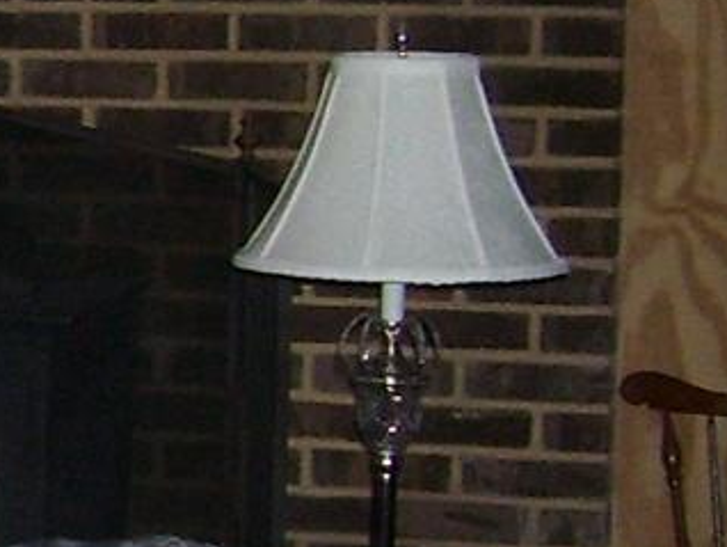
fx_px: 3720
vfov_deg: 8.4
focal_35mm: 177
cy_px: 197
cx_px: -1010
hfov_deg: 9.8
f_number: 2.7
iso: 125
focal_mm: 5.6
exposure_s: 1/60
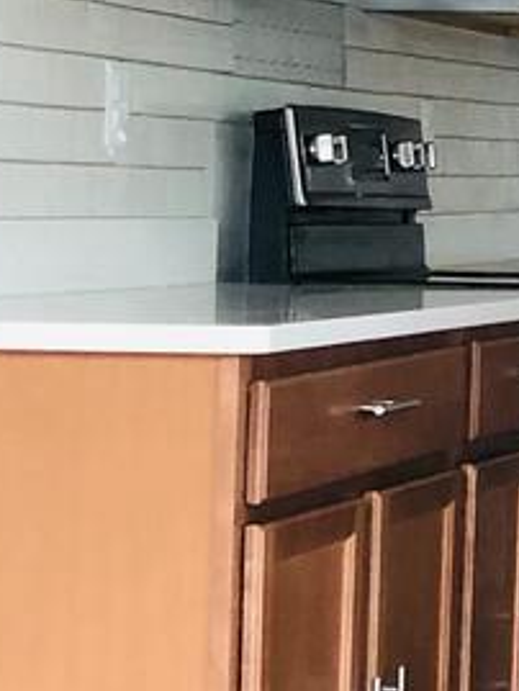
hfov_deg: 8.7
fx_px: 3196
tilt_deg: +2.5
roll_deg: -1.2
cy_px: 80
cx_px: 1071
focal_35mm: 160
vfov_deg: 12.3
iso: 40
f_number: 1.8
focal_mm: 4
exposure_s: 1/15
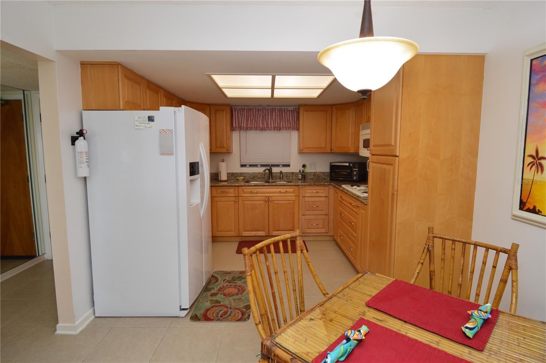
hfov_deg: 90.1
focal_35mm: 18
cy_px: 182
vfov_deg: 67.3
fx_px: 273
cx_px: 273
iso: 400
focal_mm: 12
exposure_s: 1/80
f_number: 4.5
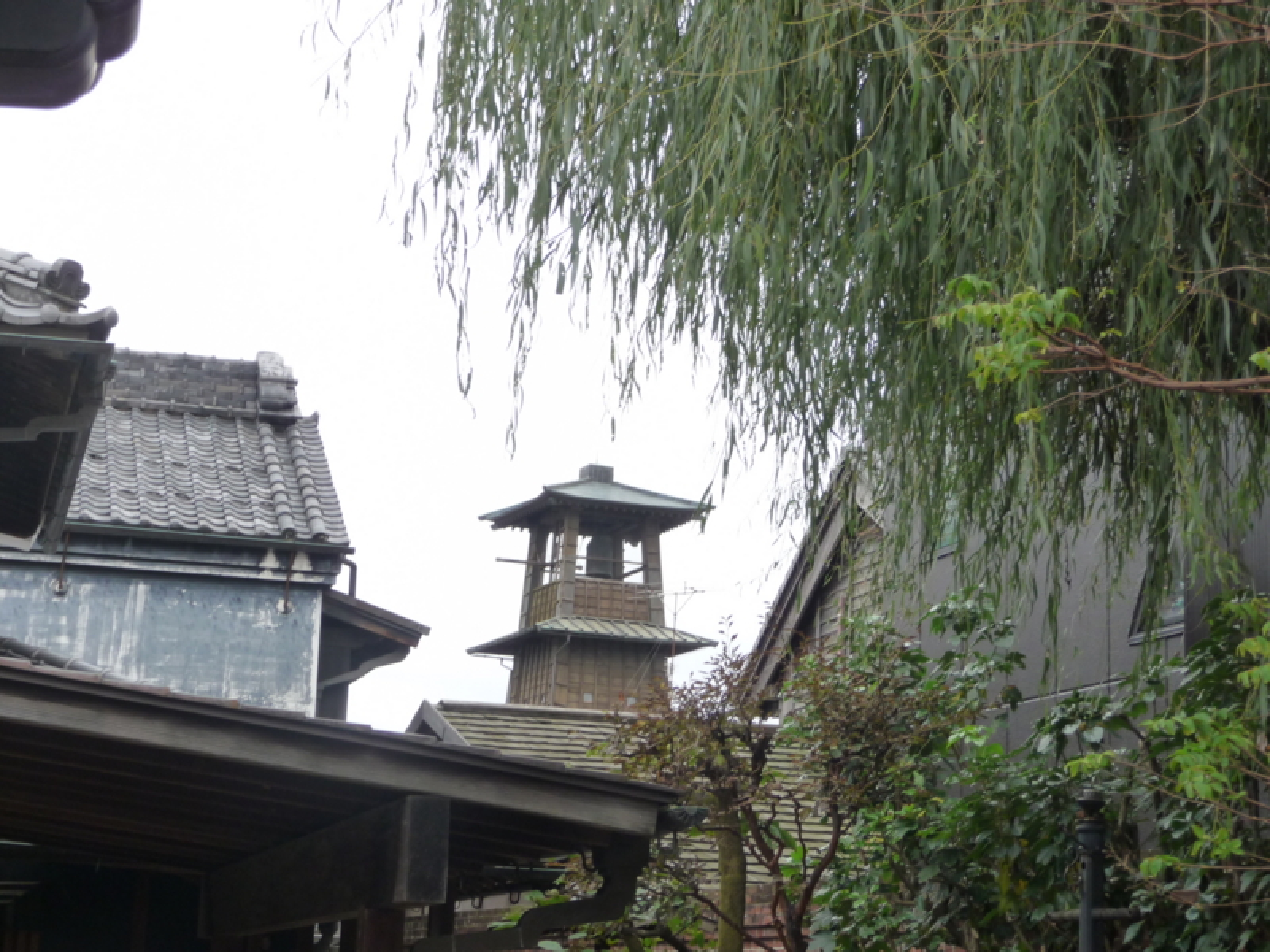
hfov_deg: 27.0
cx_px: 635
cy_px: 476
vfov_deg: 20.4
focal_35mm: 72
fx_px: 2642
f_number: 4.6
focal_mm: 12.2
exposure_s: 1/100
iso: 160
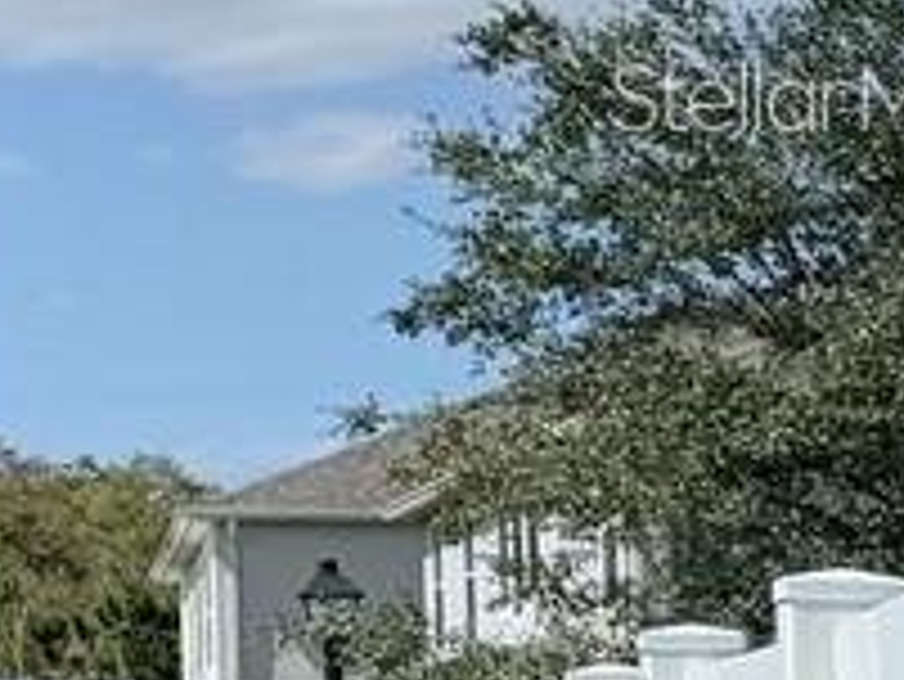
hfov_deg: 7.6
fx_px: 4991
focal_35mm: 191
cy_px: 95
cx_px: -2564
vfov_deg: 7.8
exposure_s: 1/6410
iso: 80
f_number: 1.78
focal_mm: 6.76
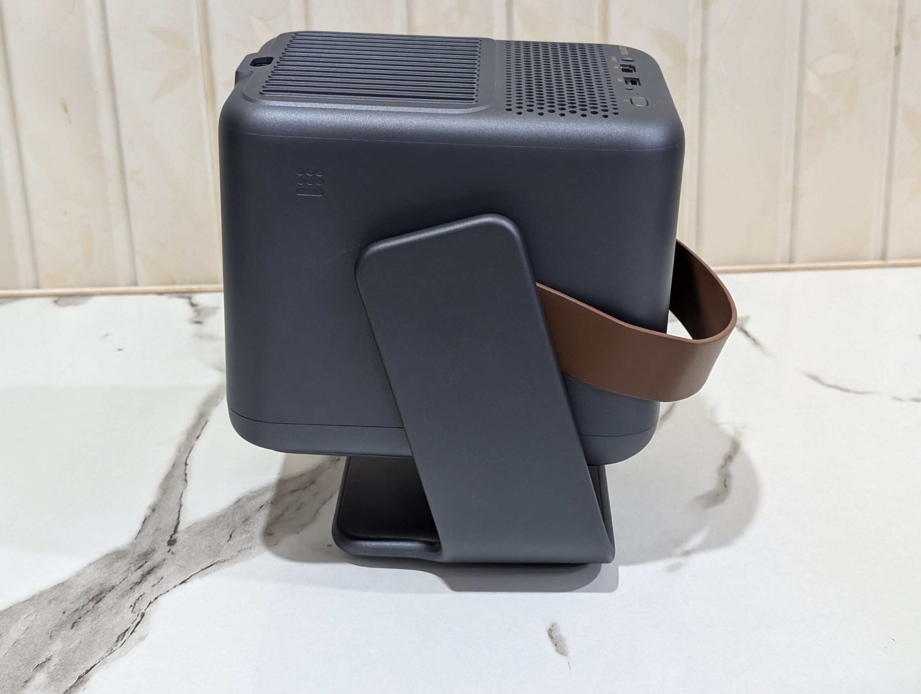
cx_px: 460
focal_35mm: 49
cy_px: 347
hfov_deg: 38.9
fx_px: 1306
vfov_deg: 29.8
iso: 527
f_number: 1.68
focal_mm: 6.9
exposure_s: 1/84.1
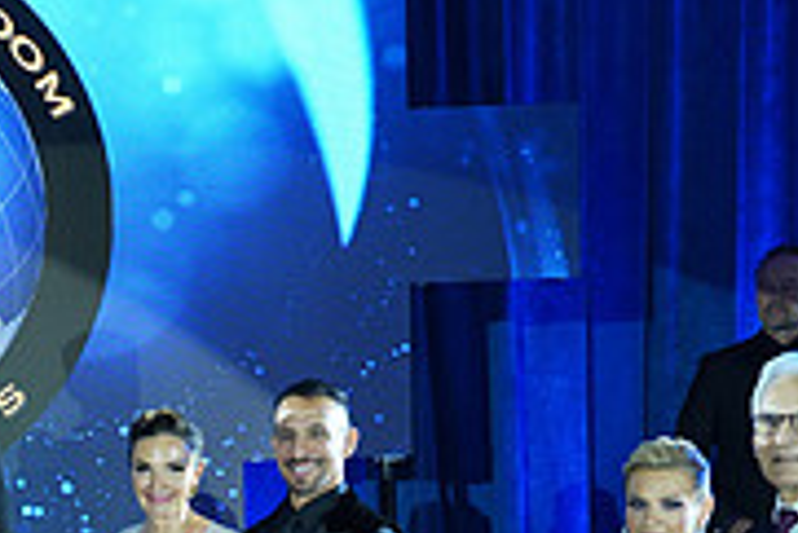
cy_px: 733
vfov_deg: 13.6
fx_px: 2130
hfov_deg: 19.9
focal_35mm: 96
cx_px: -163
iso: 1000
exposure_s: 1/160
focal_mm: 30
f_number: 4.5
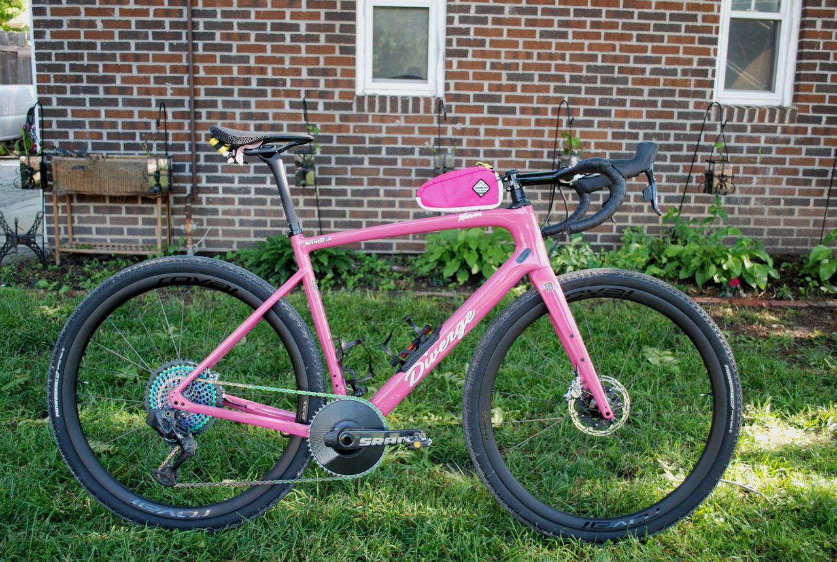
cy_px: 281
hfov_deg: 57.1
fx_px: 769
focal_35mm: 33
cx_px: 418
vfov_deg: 40.1
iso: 400
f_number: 4
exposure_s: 1/80
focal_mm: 22
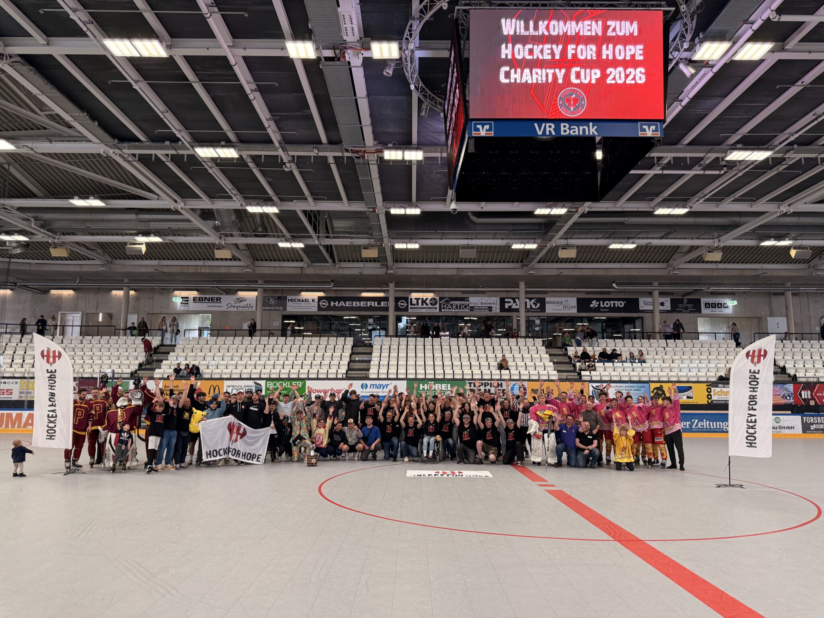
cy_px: 309
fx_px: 571
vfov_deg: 56.8
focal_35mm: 24
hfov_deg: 71.6
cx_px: 412
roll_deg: -0.9
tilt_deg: +7.7
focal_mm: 6.76
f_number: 1.78
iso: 200
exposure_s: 1/160
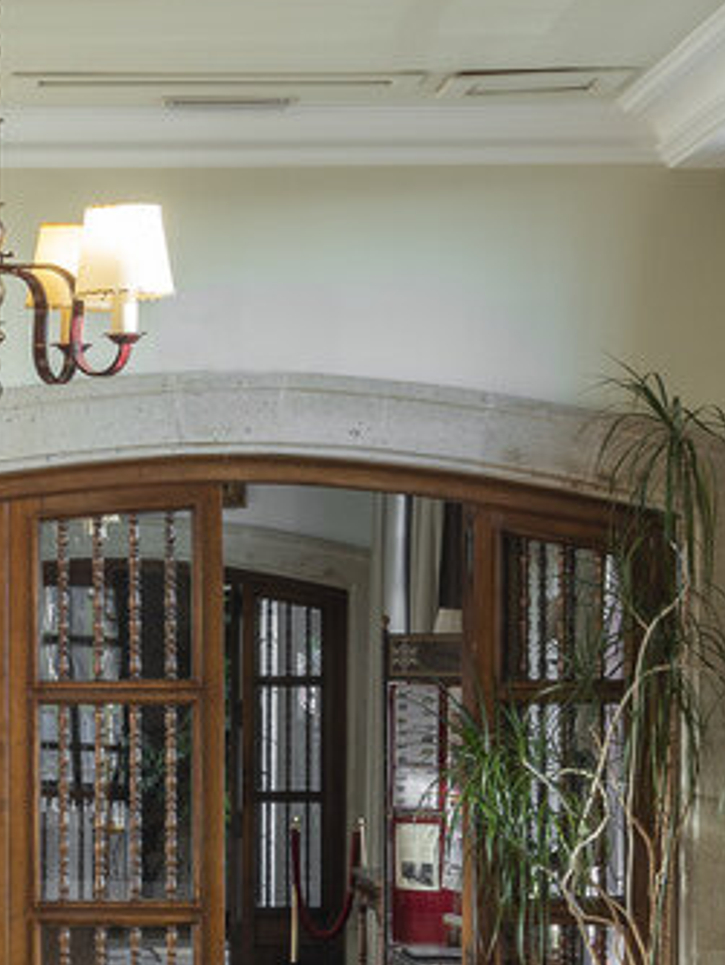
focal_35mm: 143
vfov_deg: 13.7
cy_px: 743
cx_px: -318
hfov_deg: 10.1
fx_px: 3988
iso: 100
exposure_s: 1/3
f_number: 11
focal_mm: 25
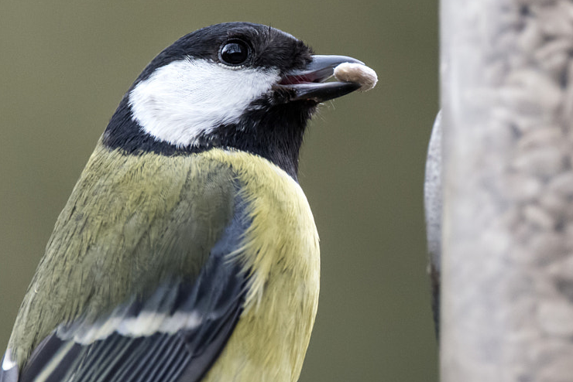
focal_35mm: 1523
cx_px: 363
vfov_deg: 0.9
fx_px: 24249
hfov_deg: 1.4
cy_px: 253
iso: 5000
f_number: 6.3
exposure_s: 1/500
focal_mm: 550
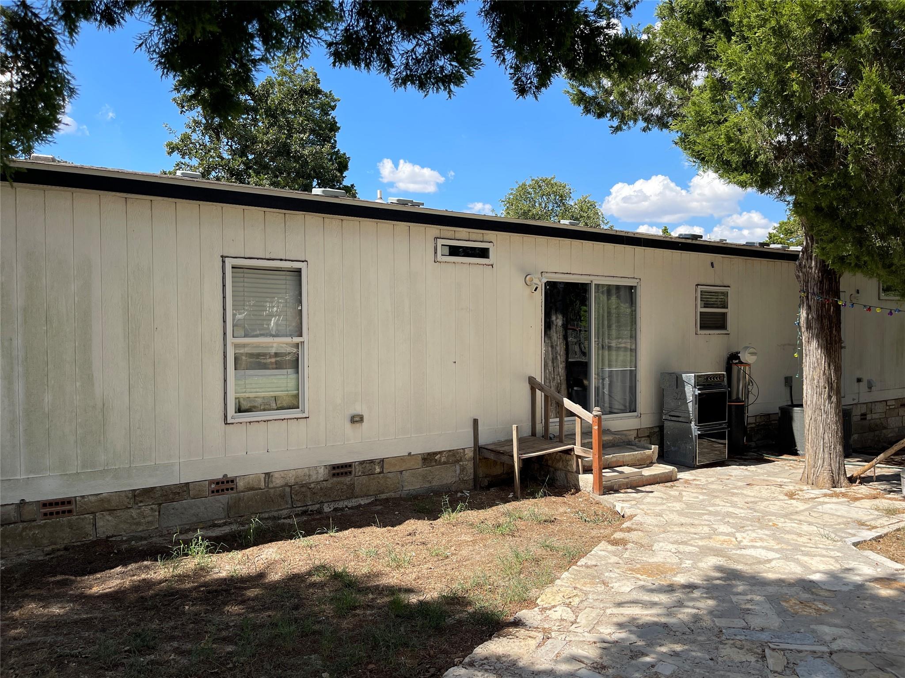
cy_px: 339
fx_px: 680
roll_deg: -0.6
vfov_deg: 53.1
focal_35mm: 26
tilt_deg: -1.4
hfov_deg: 67.3
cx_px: 452
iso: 50
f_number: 1.6
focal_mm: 5.1
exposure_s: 1/3559
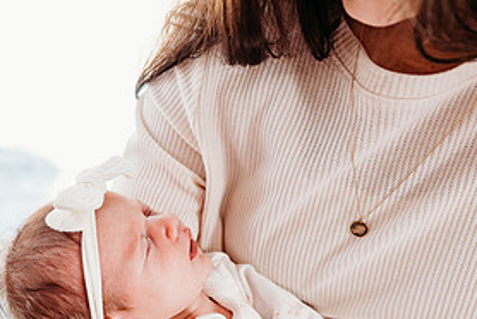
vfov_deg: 26.4
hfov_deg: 39.2
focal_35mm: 50
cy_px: 267
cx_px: 165
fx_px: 663
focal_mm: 24
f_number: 2.8
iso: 400
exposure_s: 1/500
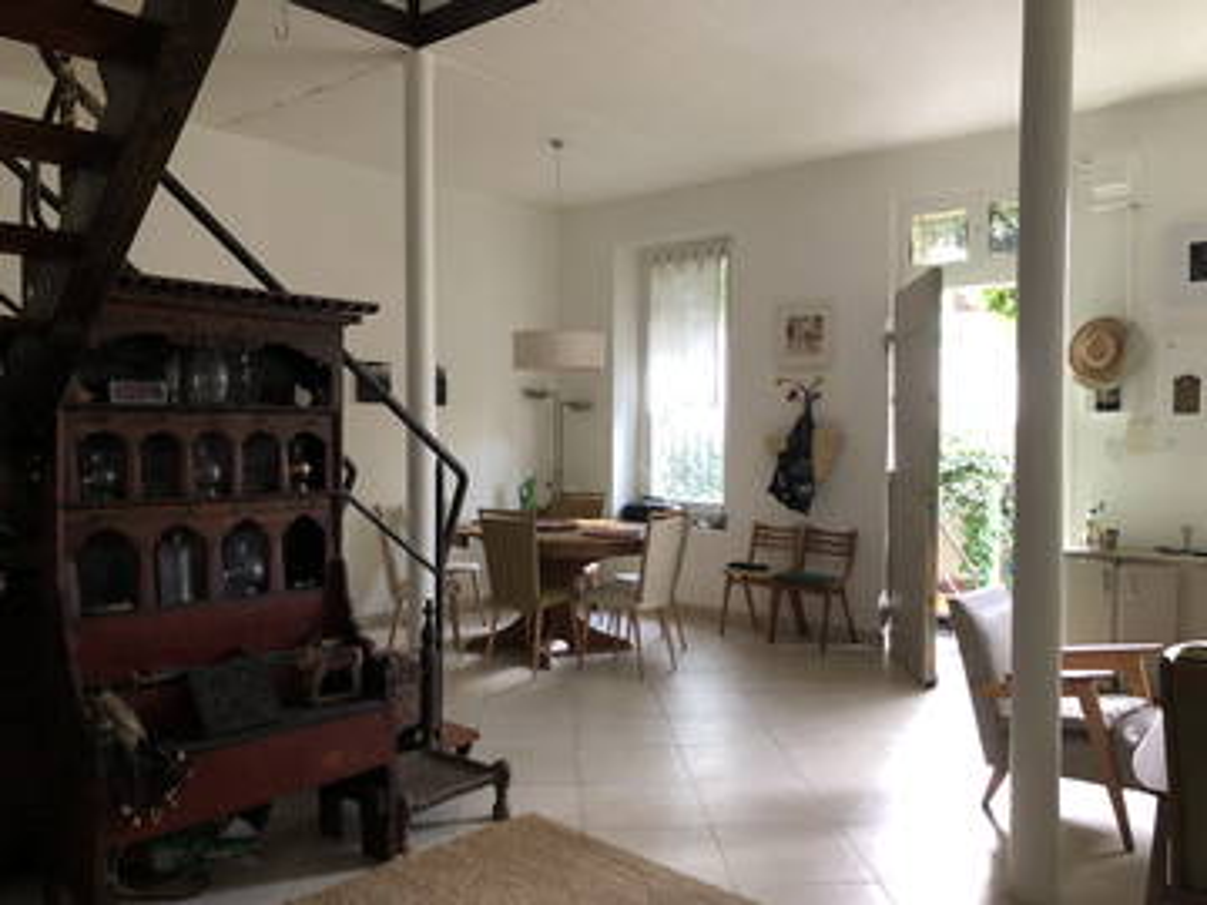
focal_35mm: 28
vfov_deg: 49.7
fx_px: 976
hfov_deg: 63.4
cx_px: 604
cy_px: 452
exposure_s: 1/15
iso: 80
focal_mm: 3.99
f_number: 1.8
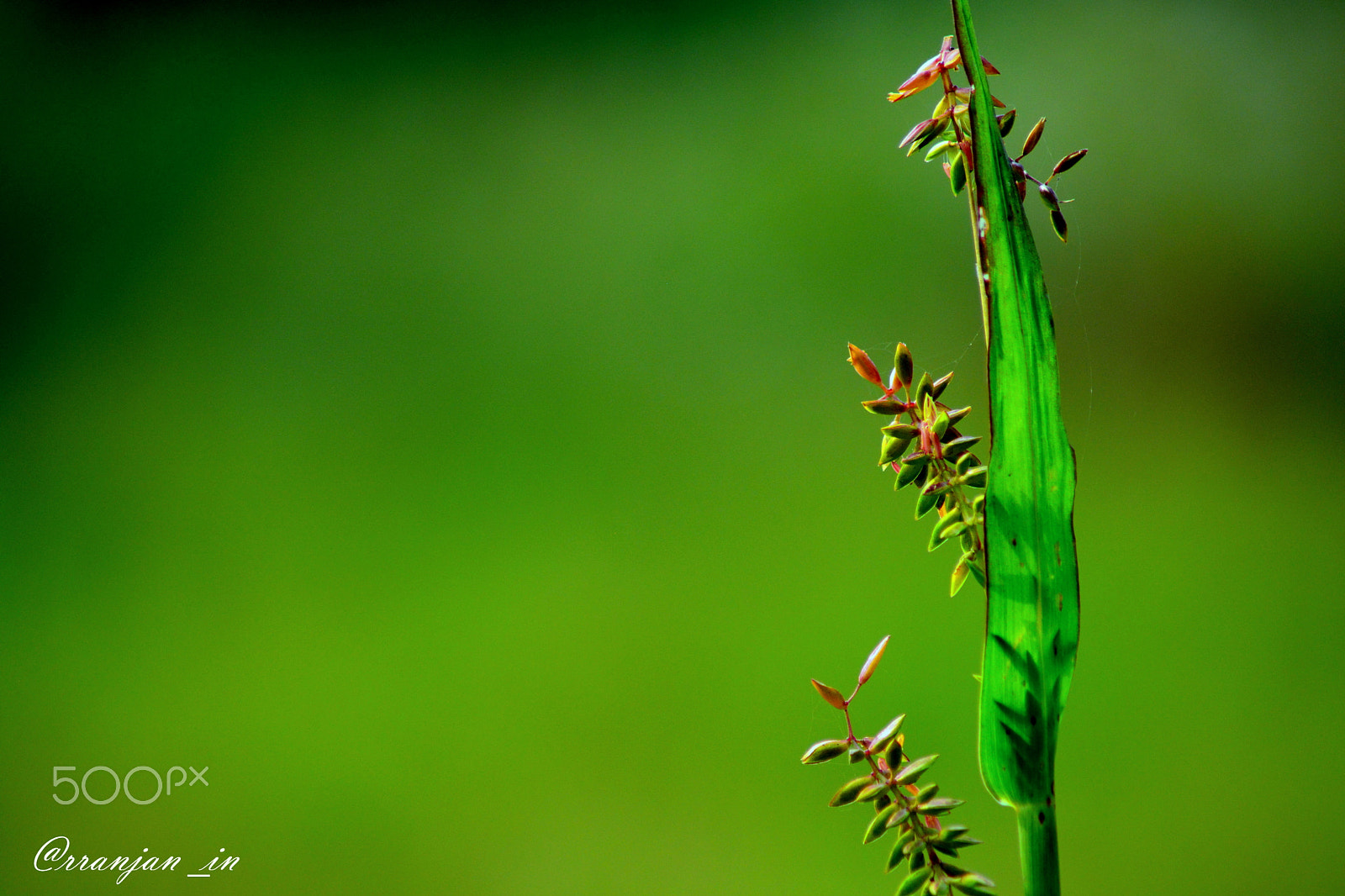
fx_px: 10085
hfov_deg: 7.6
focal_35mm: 270
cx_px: 672
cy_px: 448
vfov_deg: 5.1
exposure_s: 1/1600
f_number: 5
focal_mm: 180
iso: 400
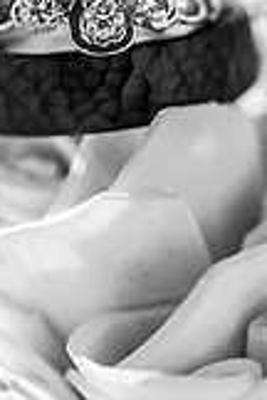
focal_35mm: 292
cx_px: 63
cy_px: -10
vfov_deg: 7.0
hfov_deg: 4.7
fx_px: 3248
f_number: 4.5
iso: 640
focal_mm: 105
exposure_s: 1/4000
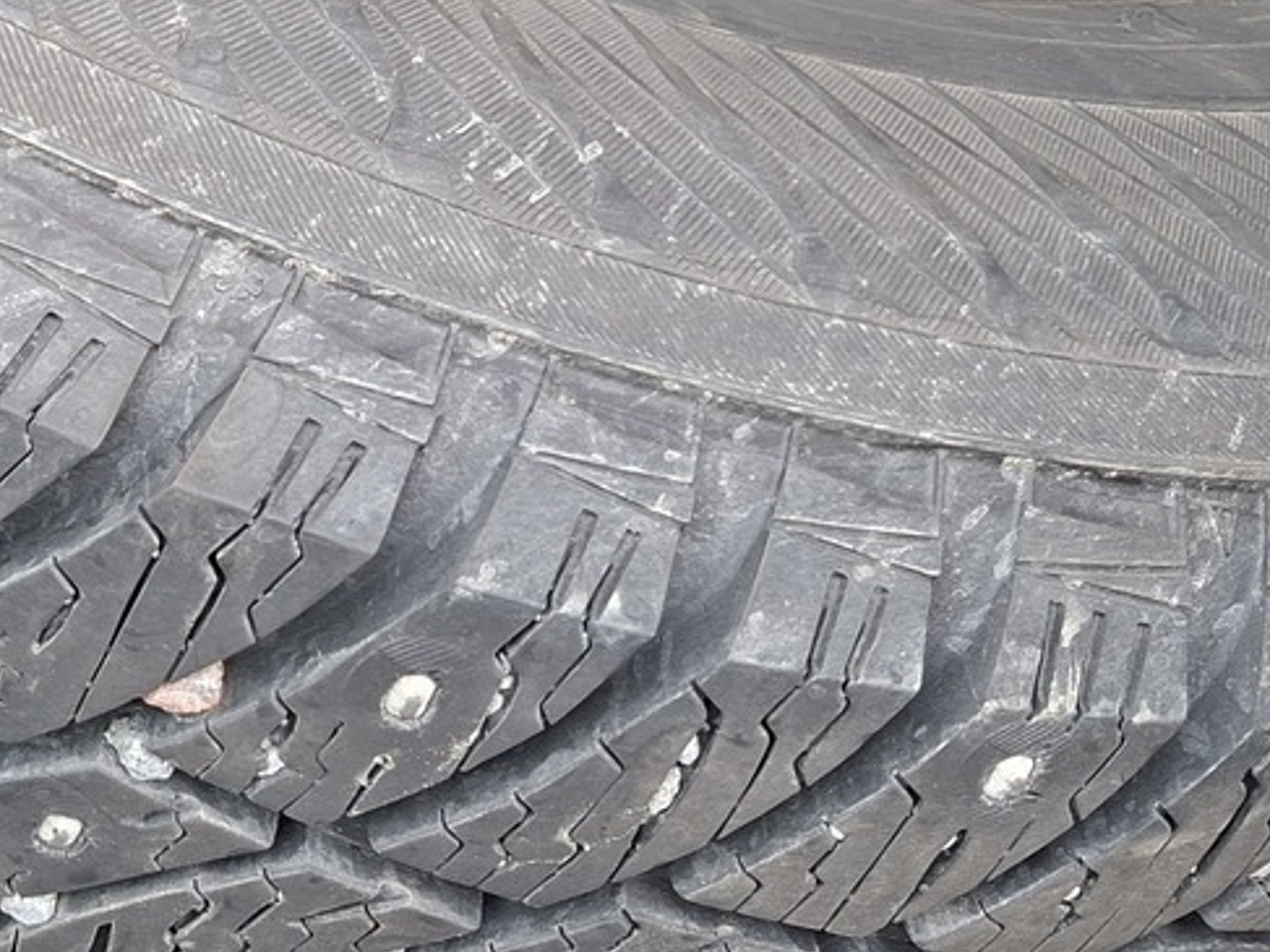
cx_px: -47
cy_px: -167
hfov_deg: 26.8
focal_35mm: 68
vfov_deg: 20.3
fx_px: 2494
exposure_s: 1/100
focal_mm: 5.54
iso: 80
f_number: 1.8
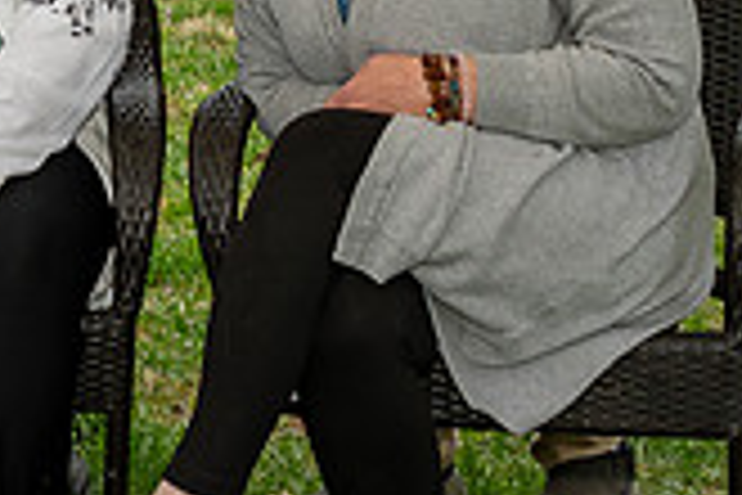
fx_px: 3462
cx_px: -132
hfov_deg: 12.0
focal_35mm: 168
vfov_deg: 8.0
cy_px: -284
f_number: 4
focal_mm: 24
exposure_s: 1/200
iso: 250
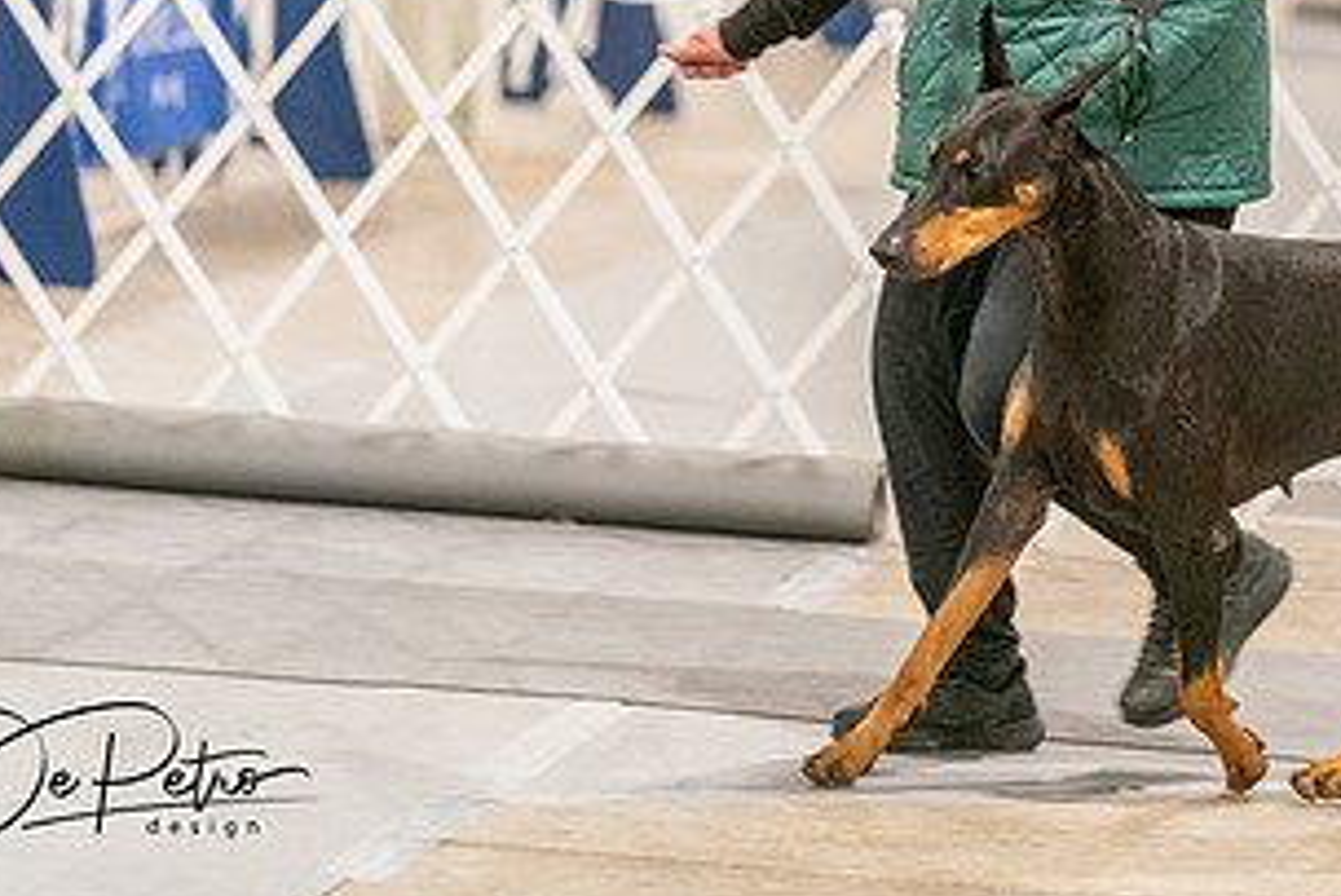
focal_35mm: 332
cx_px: 1173
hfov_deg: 6.2
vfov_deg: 4.1
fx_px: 12372
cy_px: 82
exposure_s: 1/250
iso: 6400
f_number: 3.2
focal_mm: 174
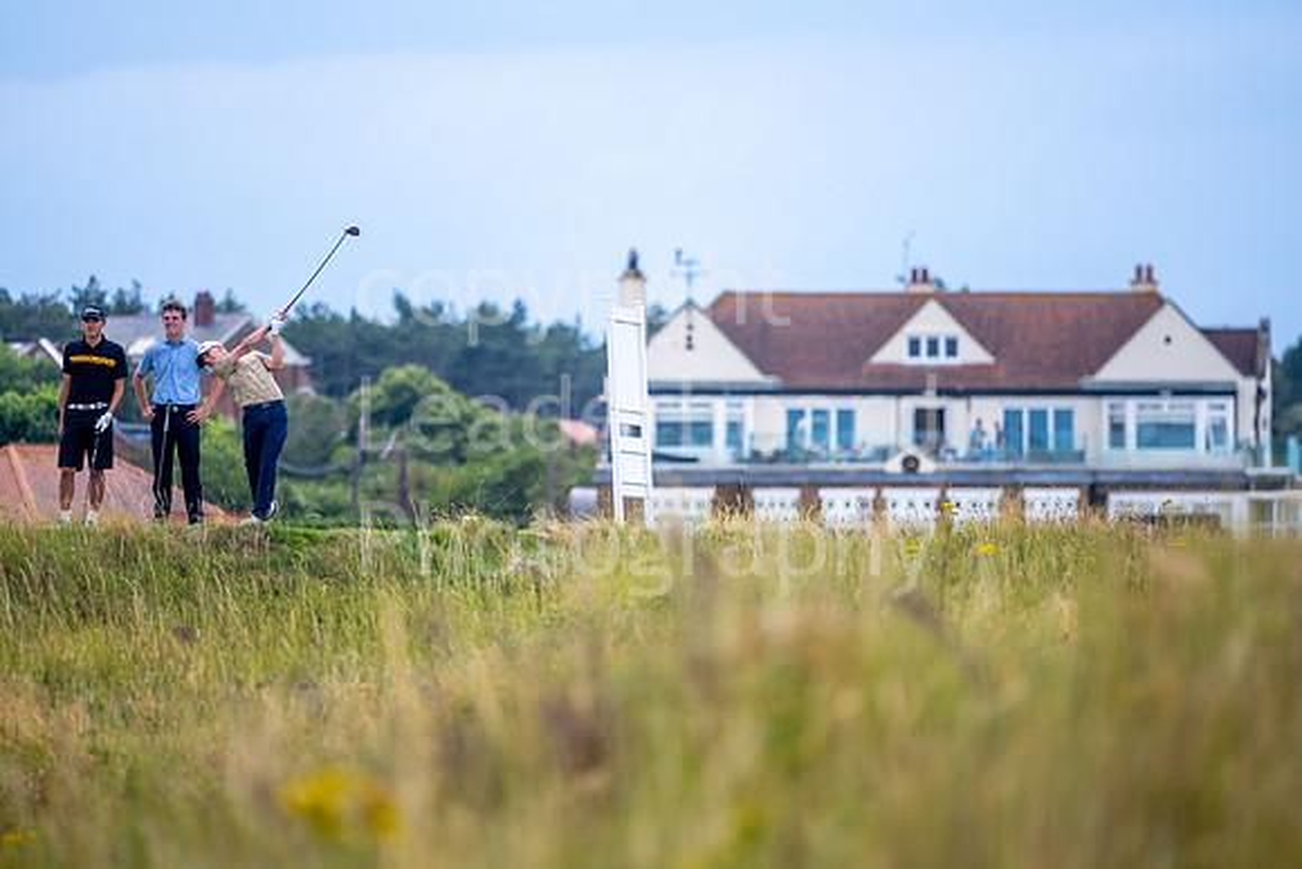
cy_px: 434
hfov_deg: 6.9
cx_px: 651
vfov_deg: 4.6
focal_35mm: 300
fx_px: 10852
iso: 200
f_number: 4
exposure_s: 1/800
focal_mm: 300
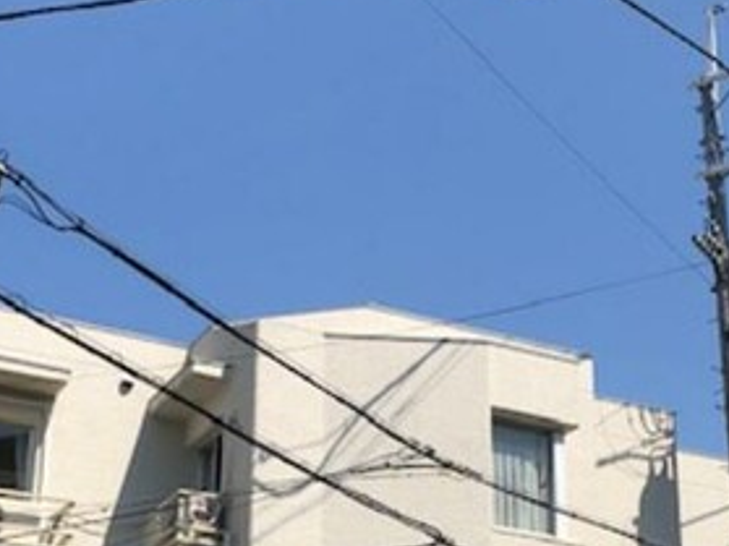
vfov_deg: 19.8
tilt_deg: +18.0
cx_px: 406
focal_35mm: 72
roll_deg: +0.1
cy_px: 541
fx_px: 1516
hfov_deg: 27.0
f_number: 1.8
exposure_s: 1/3472
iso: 25
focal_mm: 3.99
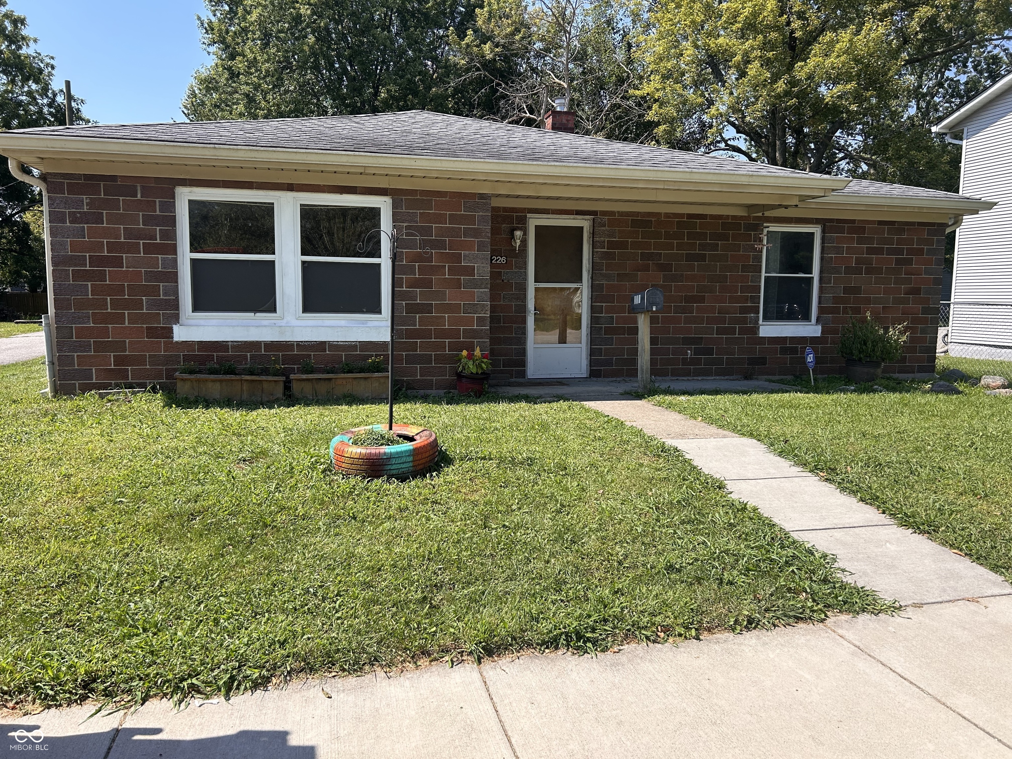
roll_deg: +0.5
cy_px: 380
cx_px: 506
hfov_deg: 67.3
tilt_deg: -5.7
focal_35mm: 26
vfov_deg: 53.1
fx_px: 760
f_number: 1.5
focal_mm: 5.7
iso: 50
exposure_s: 1/2353
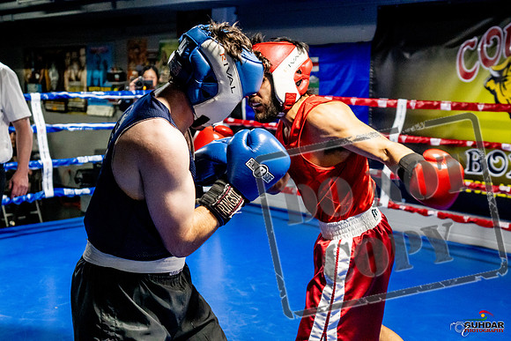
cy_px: 170
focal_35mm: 52
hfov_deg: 38.2
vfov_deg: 26.0
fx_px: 738
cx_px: 256
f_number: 2.8
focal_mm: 35
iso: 5000
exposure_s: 1/800
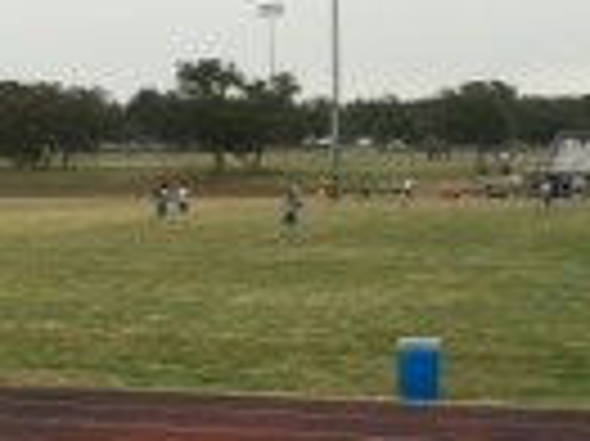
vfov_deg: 18.1
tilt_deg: -4.7
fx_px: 1379
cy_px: 284
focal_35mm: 81
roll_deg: +0.8
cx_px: 450
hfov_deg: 23.9
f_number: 2.2
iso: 25
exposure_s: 1/120
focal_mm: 4.15
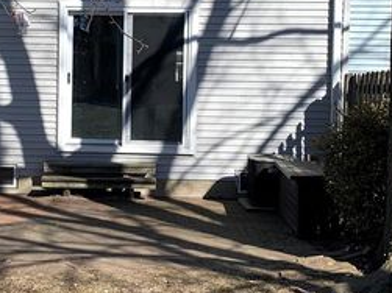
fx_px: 781
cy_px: 125
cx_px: 102
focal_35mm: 69
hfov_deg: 27.8
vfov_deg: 21.3
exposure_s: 1/1748
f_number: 1.8
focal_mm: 4.25
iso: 25
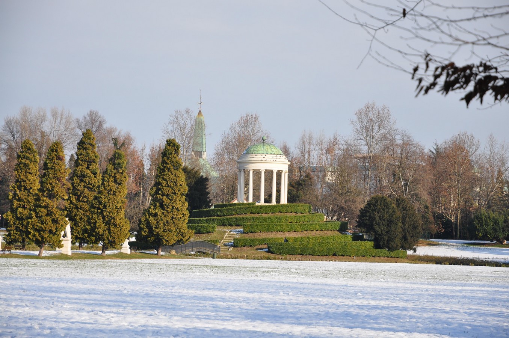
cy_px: 169
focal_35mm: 128
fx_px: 1801
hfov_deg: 16.1
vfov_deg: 10.7
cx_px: 254
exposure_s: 1/640
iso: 200
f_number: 6.3
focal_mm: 85
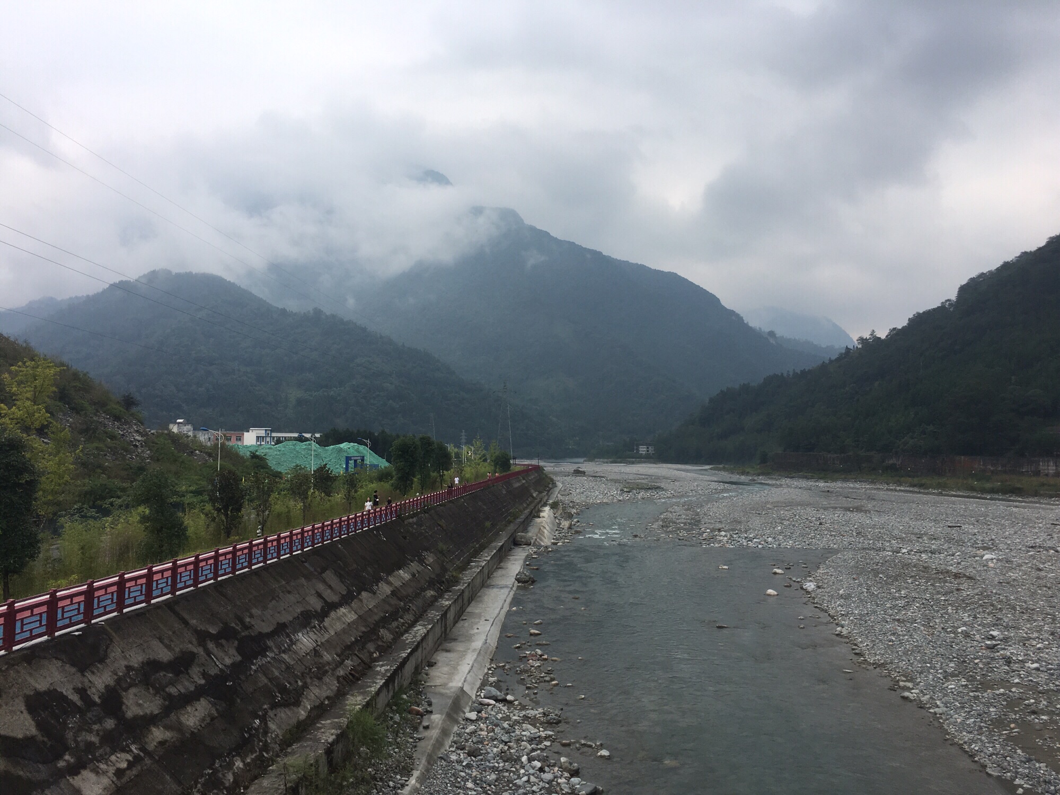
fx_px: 888
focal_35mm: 29
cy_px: 398
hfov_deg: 61.7
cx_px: 530
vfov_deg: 48.2
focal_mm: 4.15
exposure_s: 1/769
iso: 25
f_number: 2.2
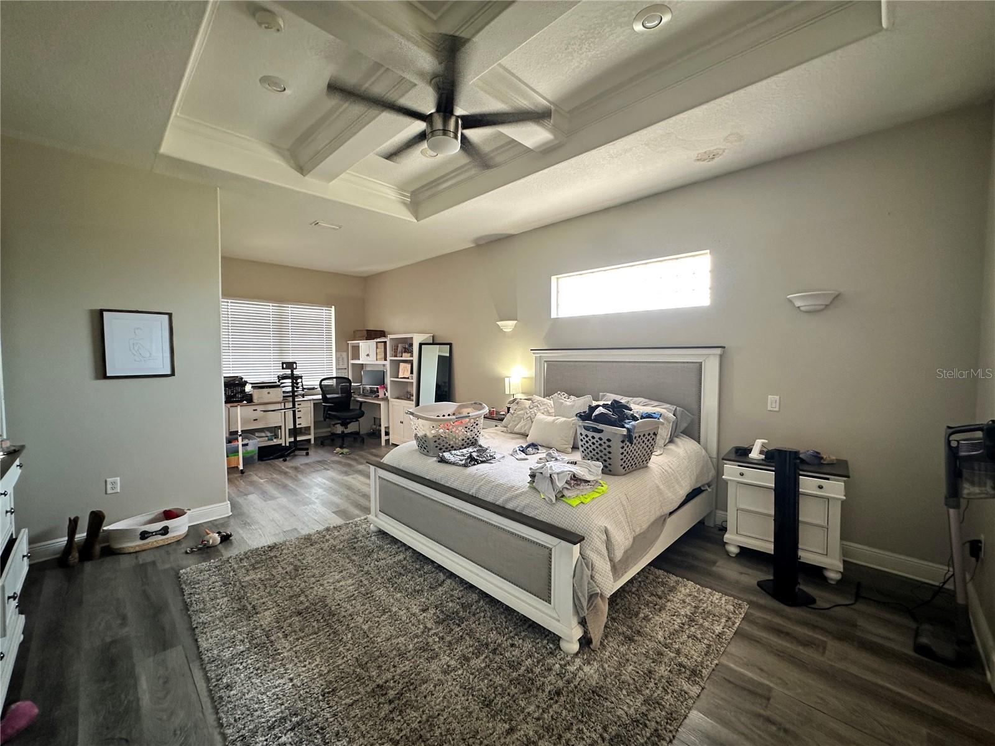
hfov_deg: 102.1
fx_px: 402
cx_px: 498
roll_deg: +0.8
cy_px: 373
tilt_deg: -0.6
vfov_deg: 85.7
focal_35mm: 14
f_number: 2.2
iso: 200
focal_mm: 2.22
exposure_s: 1/60
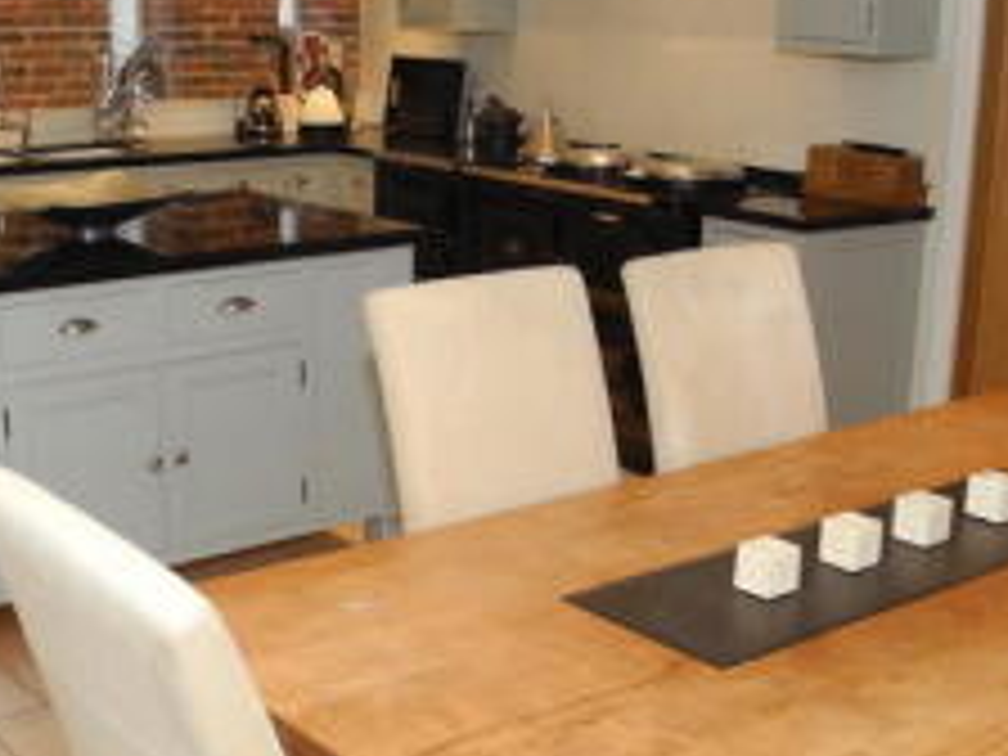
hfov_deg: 26.6
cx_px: 425
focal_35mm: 73
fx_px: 2126
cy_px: 407
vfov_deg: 20.2
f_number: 2.8
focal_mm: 6
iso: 200
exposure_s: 1/30
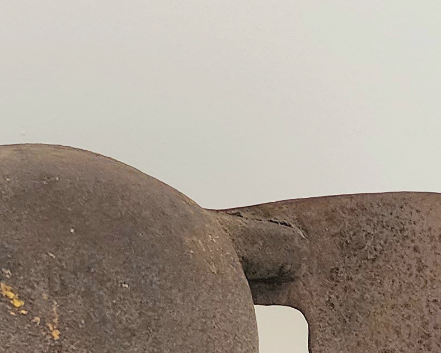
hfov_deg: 15.0
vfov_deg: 13.0
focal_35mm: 114
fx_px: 1488
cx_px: -316
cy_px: 475
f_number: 1.8
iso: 640
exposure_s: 1/120
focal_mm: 6.4
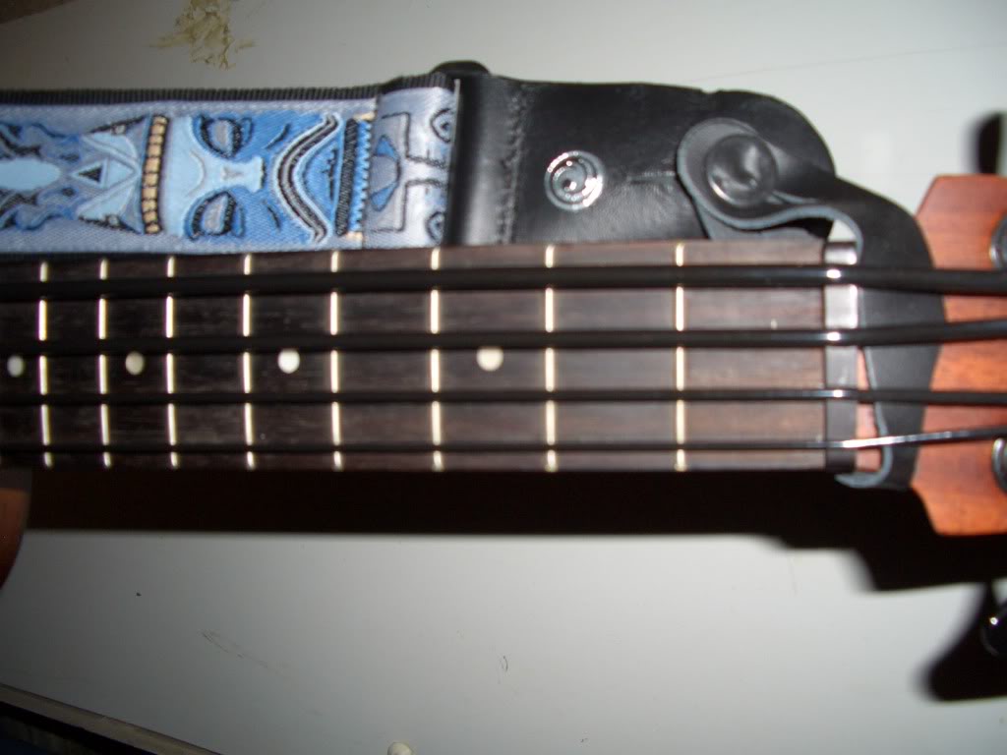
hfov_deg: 52.6
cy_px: 378
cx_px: 504
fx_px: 1018
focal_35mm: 35
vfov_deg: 40.7
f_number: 2.6
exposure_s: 1/60
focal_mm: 5.8
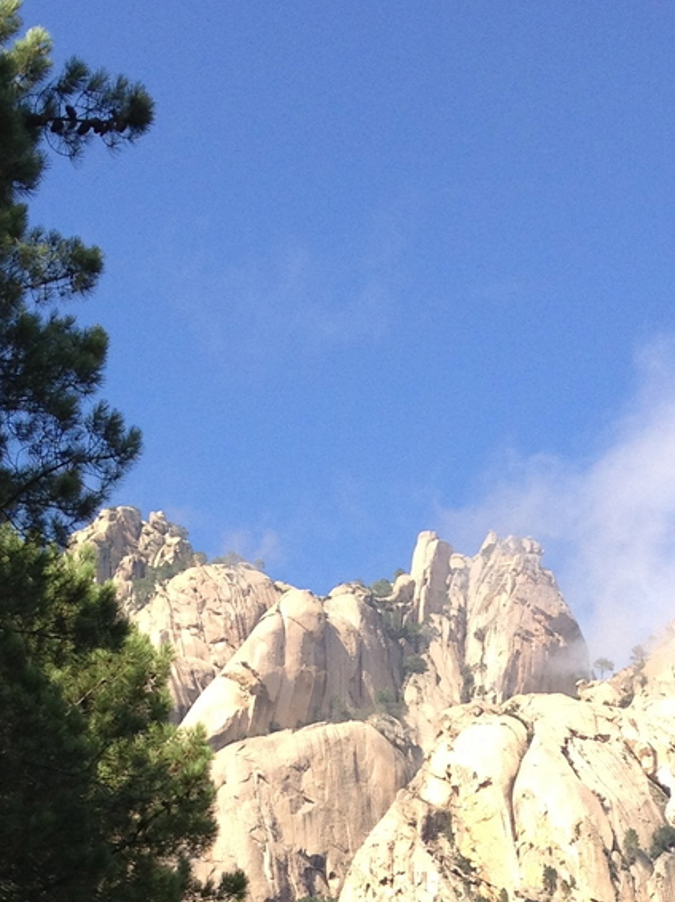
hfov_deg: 14.9
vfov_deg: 18.1
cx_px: 396
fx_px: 2576
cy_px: 1262
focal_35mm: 99
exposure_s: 1/726
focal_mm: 4.28
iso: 64
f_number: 2.4
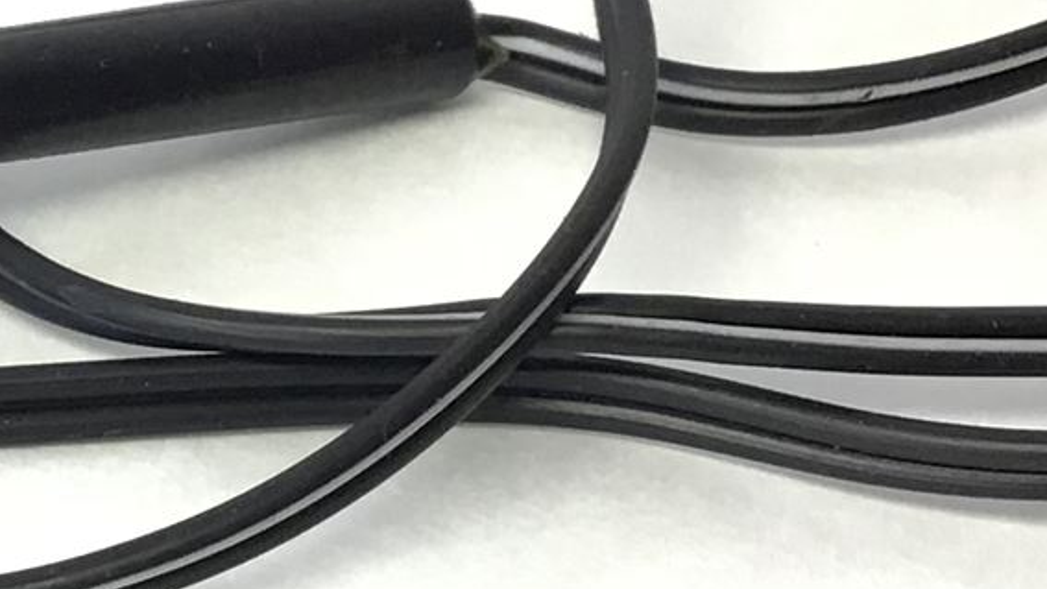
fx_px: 3776
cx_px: -33
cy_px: 126
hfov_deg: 15.5
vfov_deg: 8.9
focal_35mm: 136
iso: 32
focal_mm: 3.3
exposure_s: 1/33
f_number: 2.4
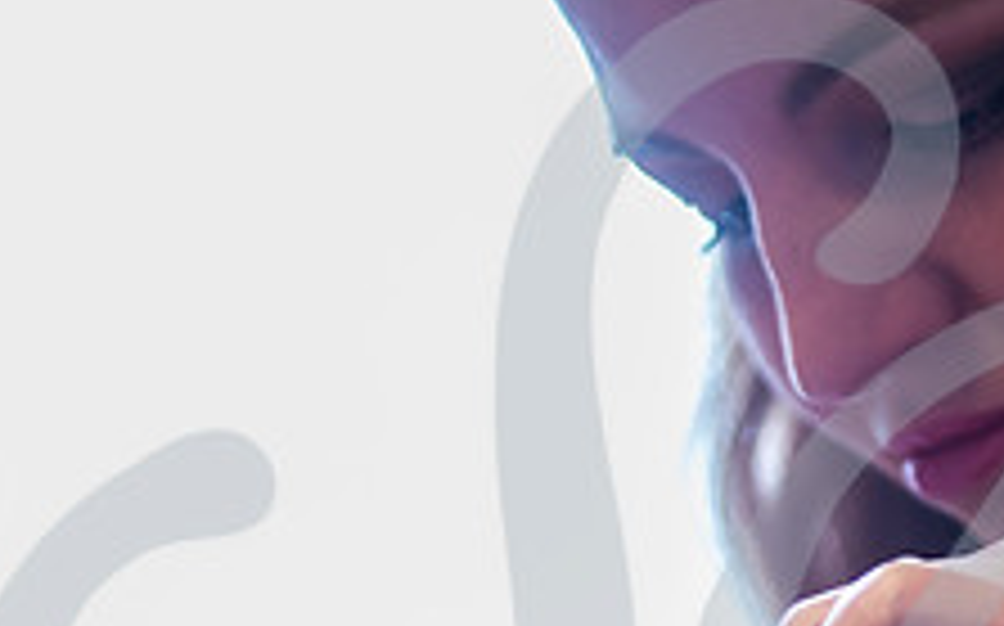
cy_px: 831
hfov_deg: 11.3
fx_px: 5086
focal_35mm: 186
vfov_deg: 7.0
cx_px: 662
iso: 200
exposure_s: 1/125
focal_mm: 70
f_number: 2.8
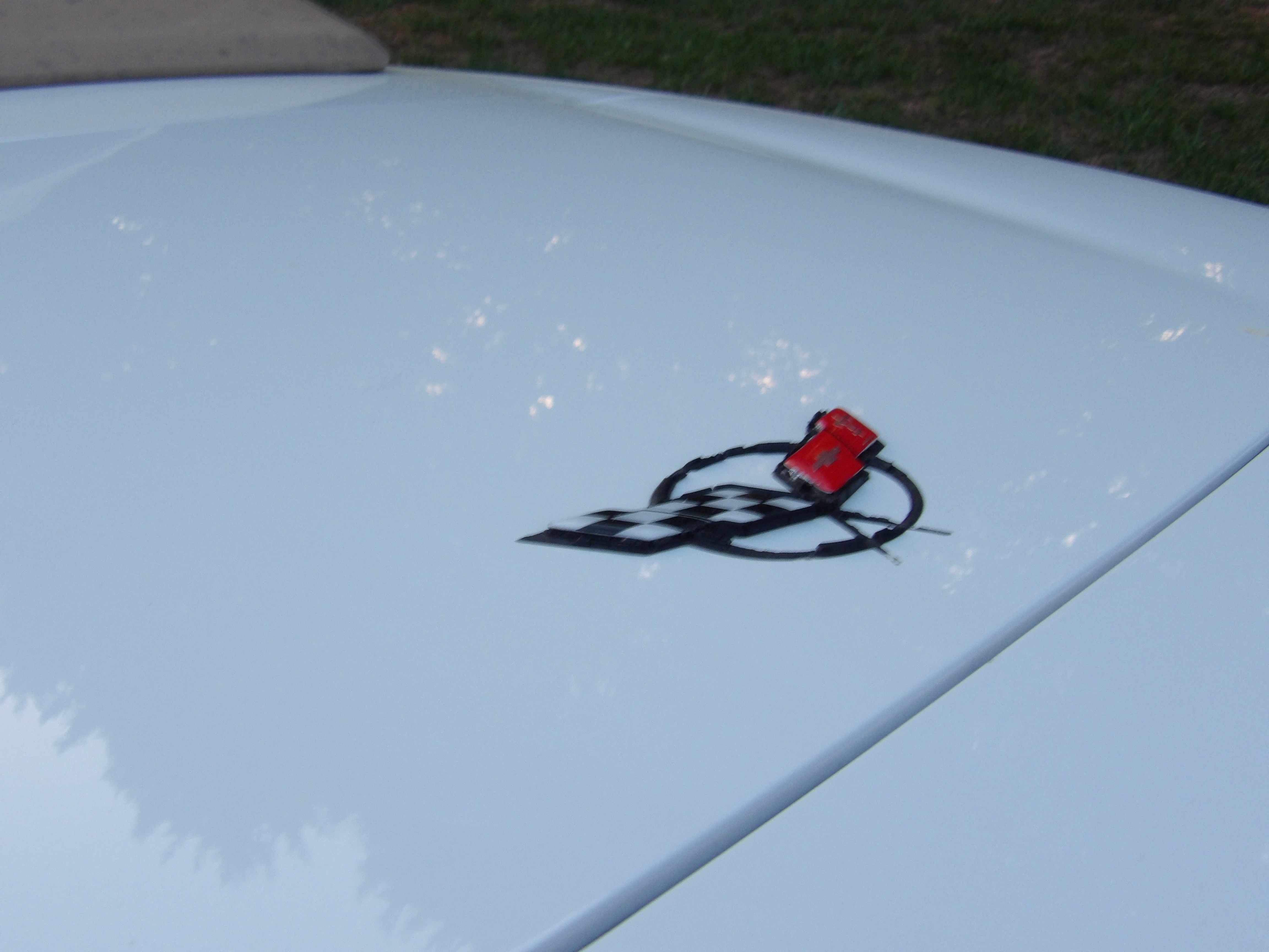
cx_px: 634
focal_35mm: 46
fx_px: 1686
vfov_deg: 31.5
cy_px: 476
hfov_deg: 41.2
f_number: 3.8
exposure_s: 1/20
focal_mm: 8.2
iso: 200
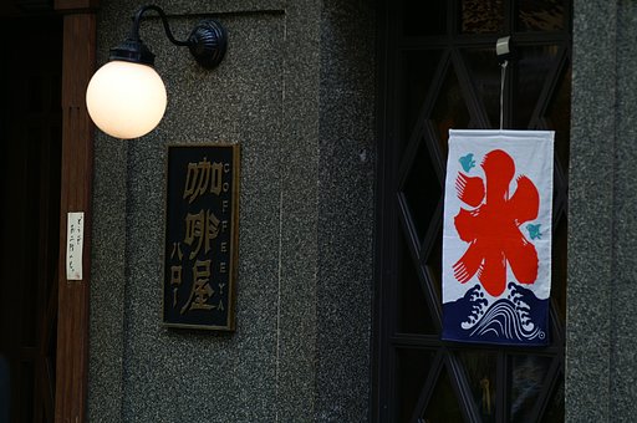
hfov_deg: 10.6
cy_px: 212
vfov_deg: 7.0
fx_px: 3446
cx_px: 318
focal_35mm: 195
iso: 100
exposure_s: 1/125
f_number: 3.5
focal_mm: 130
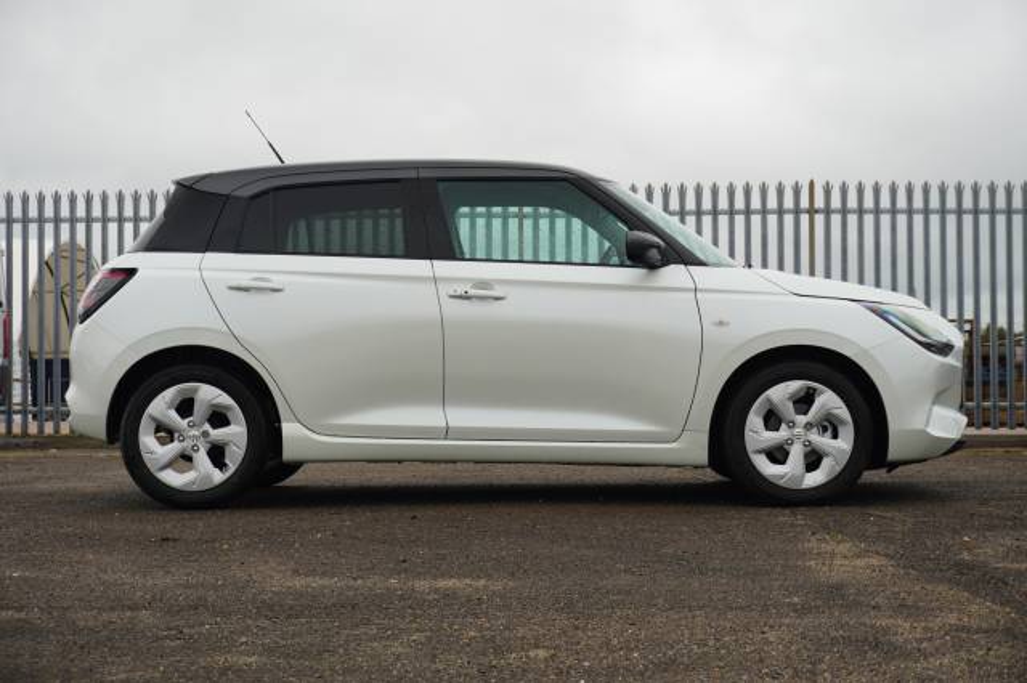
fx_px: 1753
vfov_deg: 22.1
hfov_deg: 32.6
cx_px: 514
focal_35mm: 62
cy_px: 342
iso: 160
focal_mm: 41
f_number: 5.6
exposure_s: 1/90
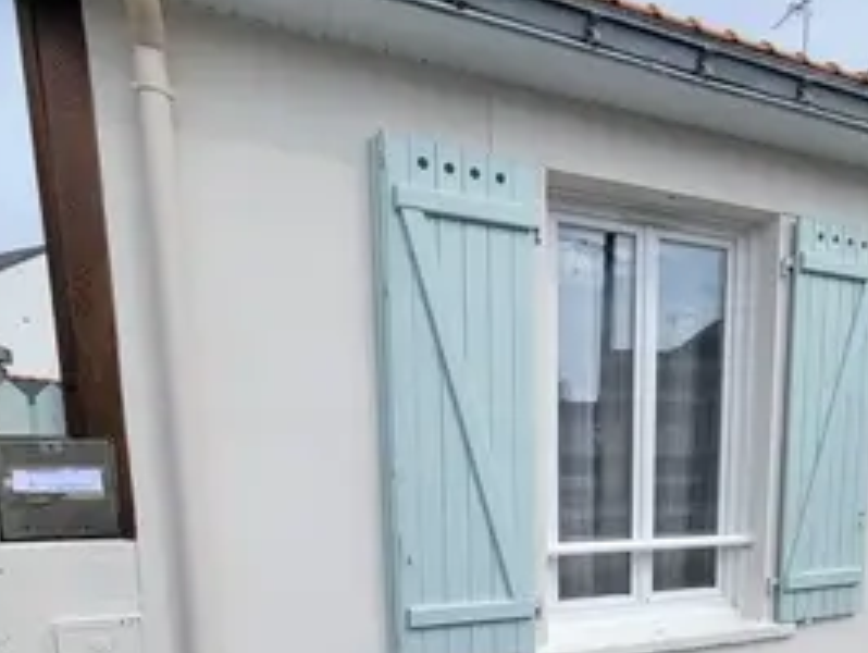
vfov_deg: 54.1
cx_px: 558
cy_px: 540
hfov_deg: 72.3
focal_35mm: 23
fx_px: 577
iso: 50
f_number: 2.2
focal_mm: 2.2
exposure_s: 1/1714
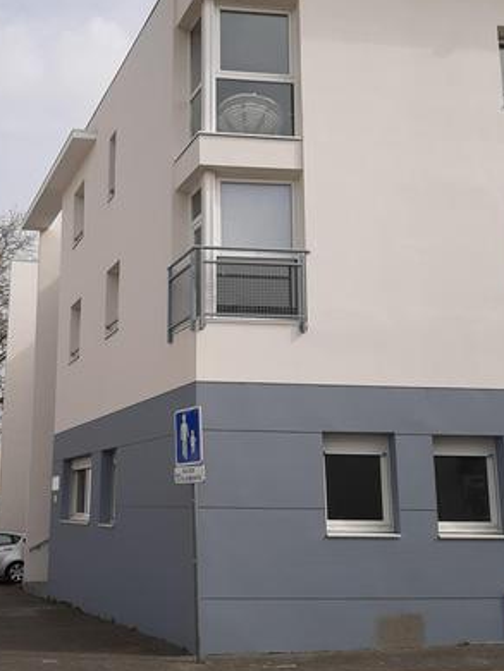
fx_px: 776
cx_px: 169
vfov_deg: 46.8
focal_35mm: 40
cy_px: 341
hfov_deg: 35.6
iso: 40
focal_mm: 3.93
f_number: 1.7
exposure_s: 1/3236
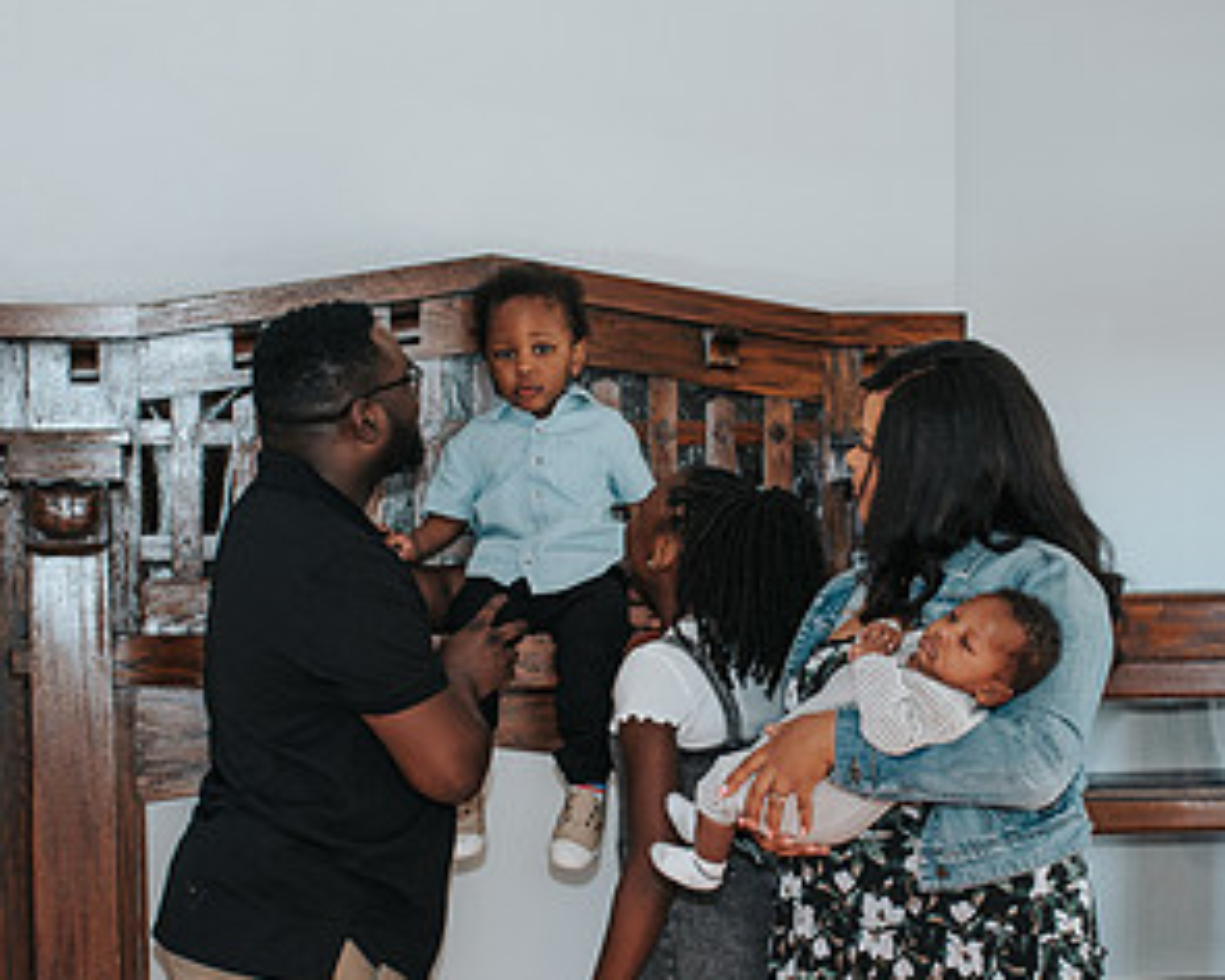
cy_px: 648
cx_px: 720
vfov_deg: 20.4
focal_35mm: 75
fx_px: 2719
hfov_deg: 25.4
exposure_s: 1/200
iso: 1000
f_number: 3.5
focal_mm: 35
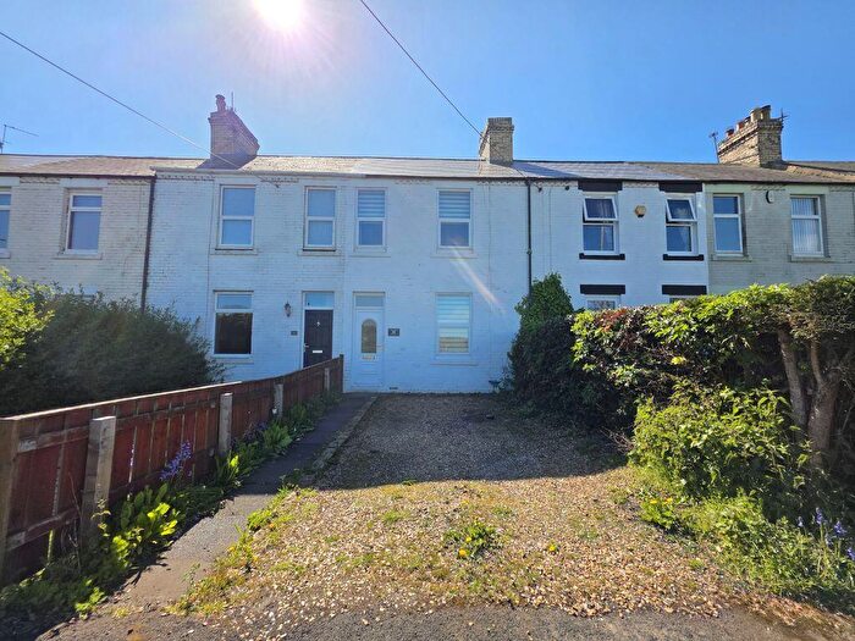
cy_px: 320
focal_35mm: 13
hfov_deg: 106.2
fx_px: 321
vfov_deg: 89.9
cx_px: 428
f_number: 1.9
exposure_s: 1/1728
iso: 40
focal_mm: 2.2
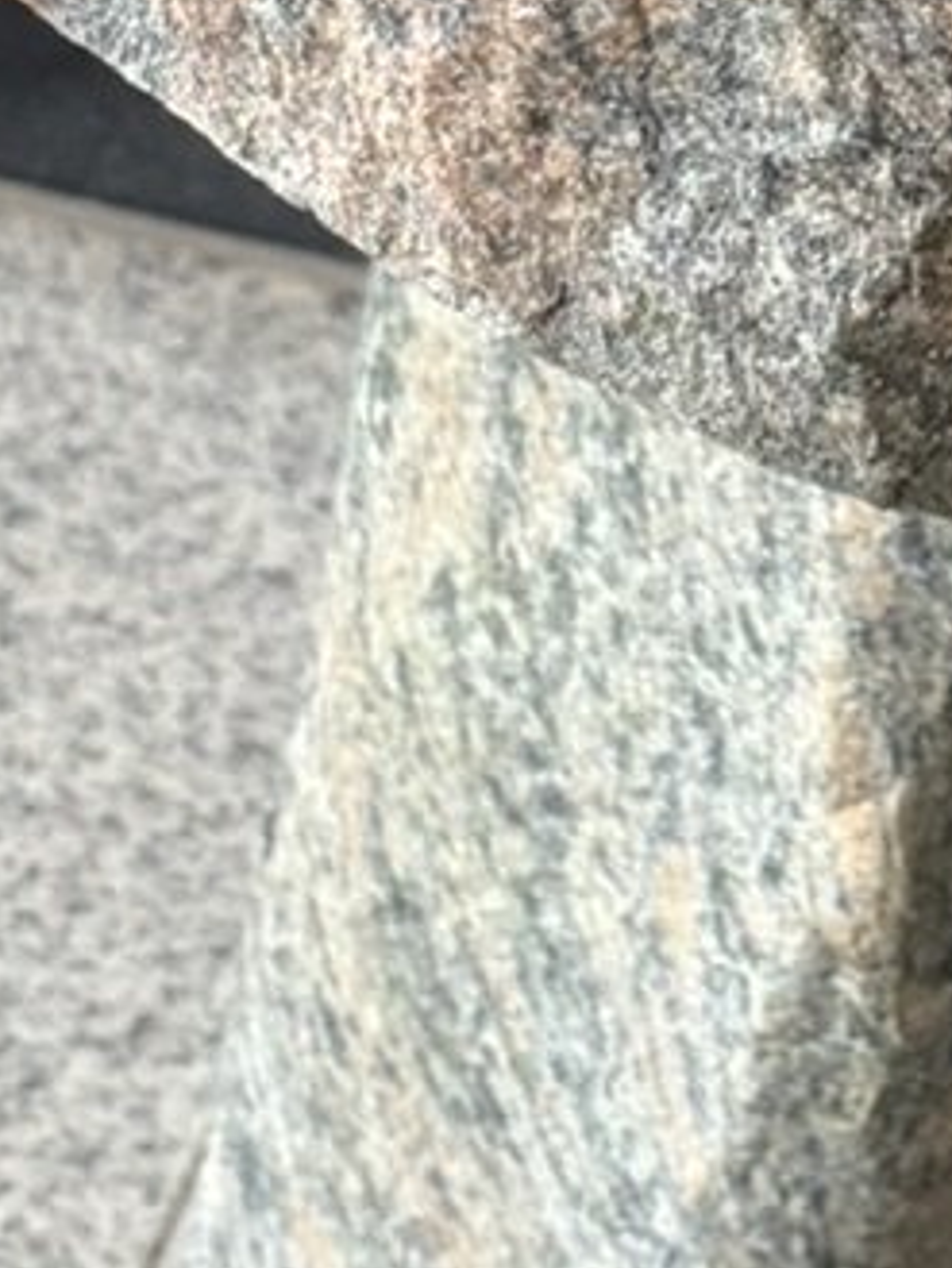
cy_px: -366
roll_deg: -12.8
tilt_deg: -27.1
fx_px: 5937
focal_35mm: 162
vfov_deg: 11.9
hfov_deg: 8.9
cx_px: 1441
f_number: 1.6
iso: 200
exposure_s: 1/60
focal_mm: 5.96
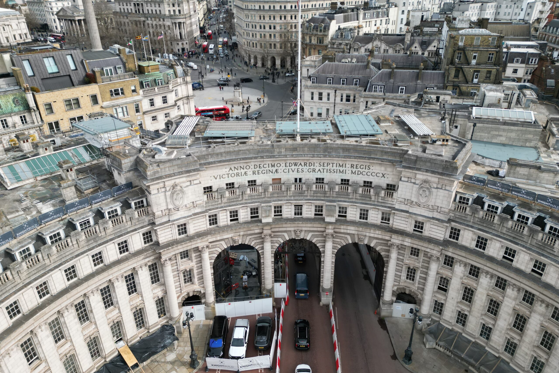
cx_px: 280
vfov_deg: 51.3
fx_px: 388
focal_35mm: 25
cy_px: 187
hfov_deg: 71.5
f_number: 1.7
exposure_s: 1/2000
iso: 150
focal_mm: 6.72
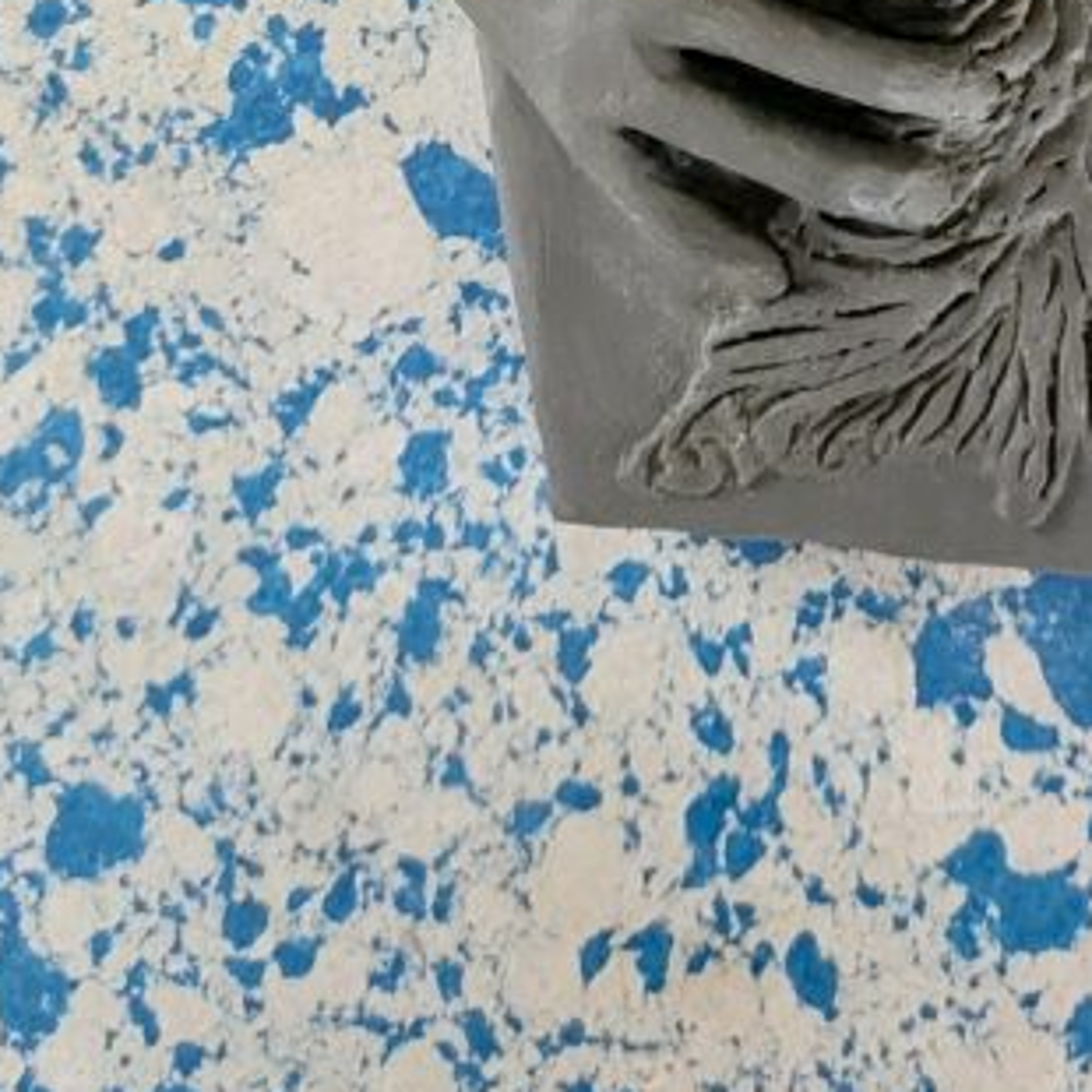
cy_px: -504
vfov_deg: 20.5
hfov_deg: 23.3
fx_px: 2605
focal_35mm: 73
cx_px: 877
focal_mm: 5.23
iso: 800
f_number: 1.8
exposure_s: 1/25
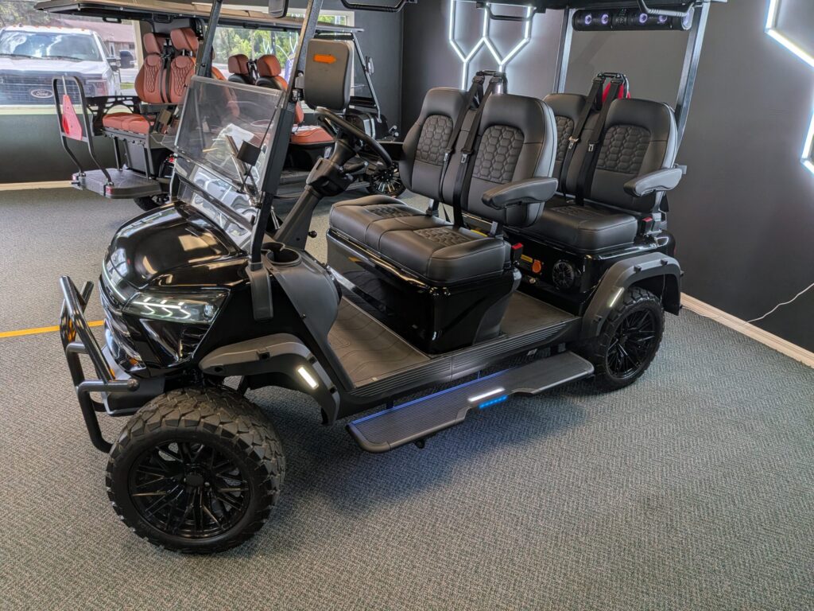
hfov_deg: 71.6
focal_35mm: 24
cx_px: 407
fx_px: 564
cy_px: 306
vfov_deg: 56.8
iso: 35
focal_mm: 4.53
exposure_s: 1/292
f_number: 1.7
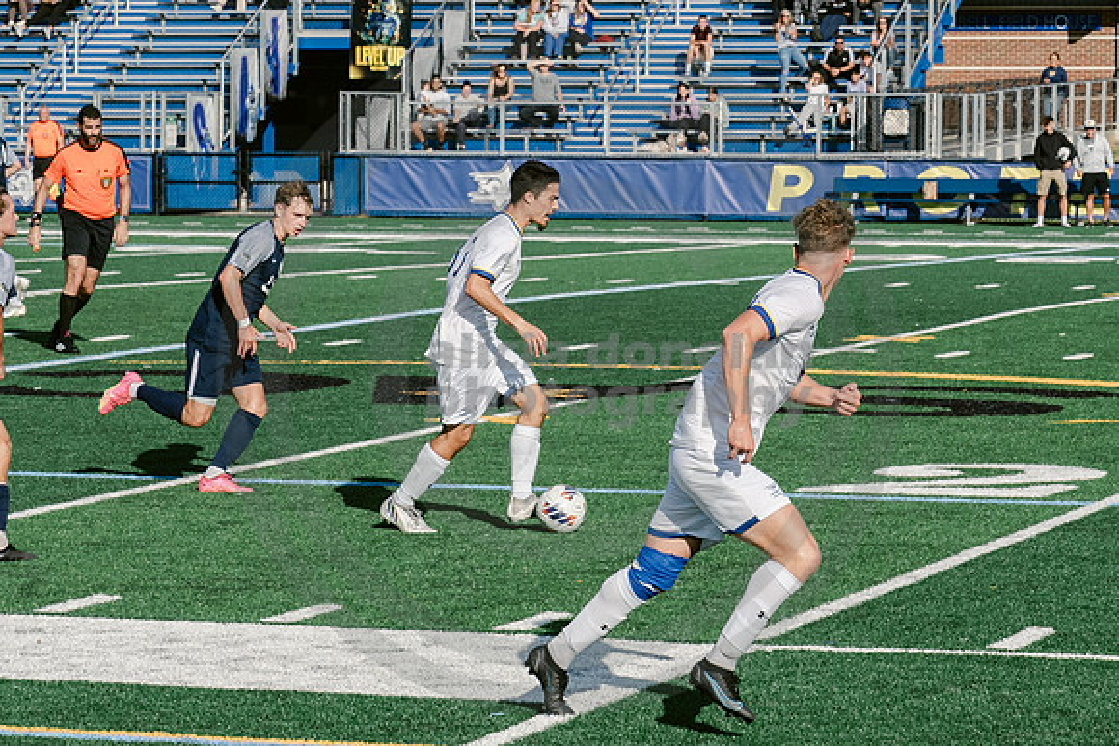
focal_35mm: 165
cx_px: 564
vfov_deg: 8.3
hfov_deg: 12.4
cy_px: 357
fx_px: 5142
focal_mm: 70
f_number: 5.6
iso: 640
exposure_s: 1/4000
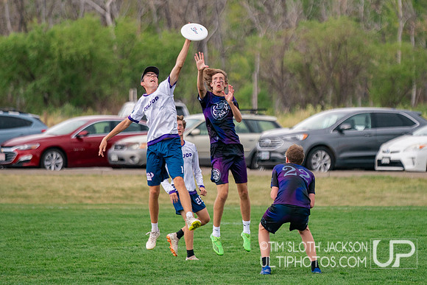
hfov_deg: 6.6
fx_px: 3725
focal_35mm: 314
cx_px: 253
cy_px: 137
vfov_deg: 4.4
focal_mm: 200
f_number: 2.8
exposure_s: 1/3200
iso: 800
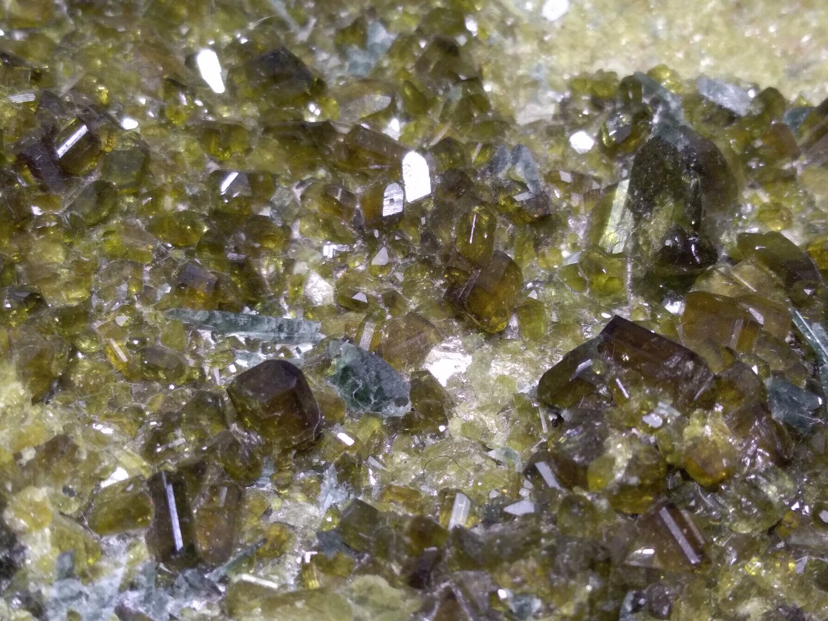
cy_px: 310
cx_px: 414
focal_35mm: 26
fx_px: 622
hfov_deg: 67.3
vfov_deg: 53.1
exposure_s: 1/100
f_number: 2
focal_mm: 3.54
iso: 186
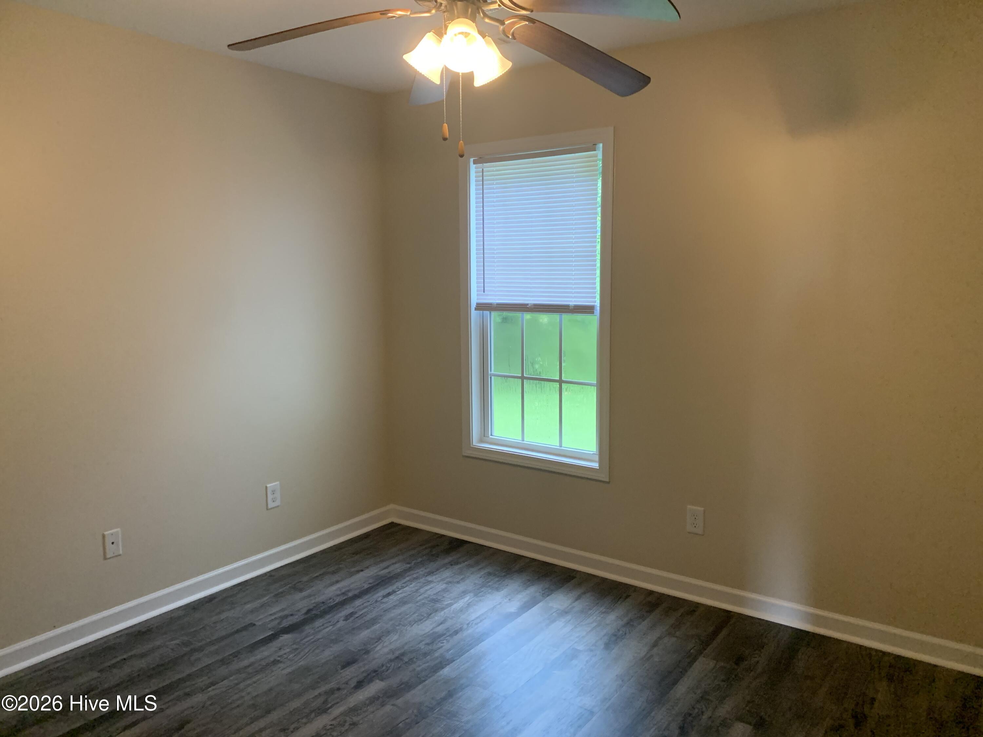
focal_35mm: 26
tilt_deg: -7.0
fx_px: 738
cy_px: 368
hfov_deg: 67.3
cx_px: 492
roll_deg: +1.3
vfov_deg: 53.1
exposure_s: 1/60
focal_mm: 4.25
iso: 400
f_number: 1.8
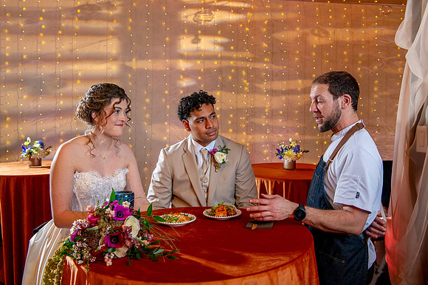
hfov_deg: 53.0
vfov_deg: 36.7
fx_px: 429
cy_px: 125
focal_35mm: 36
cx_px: 221
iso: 2000
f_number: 5
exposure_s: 1/125
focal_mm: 31
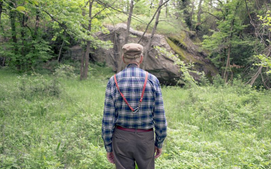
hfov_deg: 54.0
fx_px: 266
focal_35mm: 36
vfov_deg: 35.3
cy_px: 83
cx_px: 136
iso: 160
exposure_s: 1/125
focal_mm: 23
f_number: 2.2
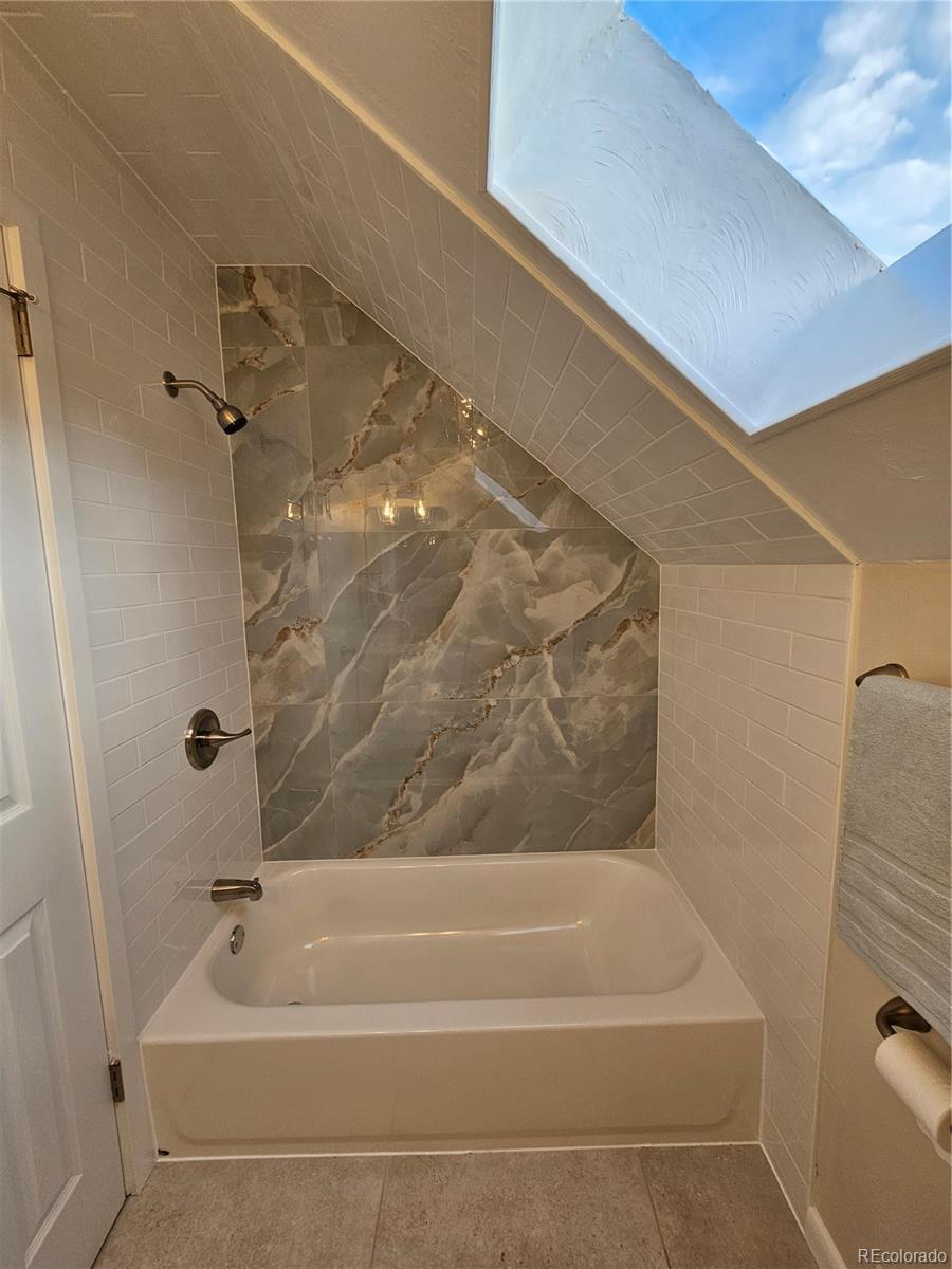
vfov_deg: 106.2
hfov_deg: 89.9
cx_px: 476
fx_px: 477
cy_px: 634
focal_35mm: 13
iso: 64
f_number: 2.2
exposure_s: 1/60
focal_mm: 2.2
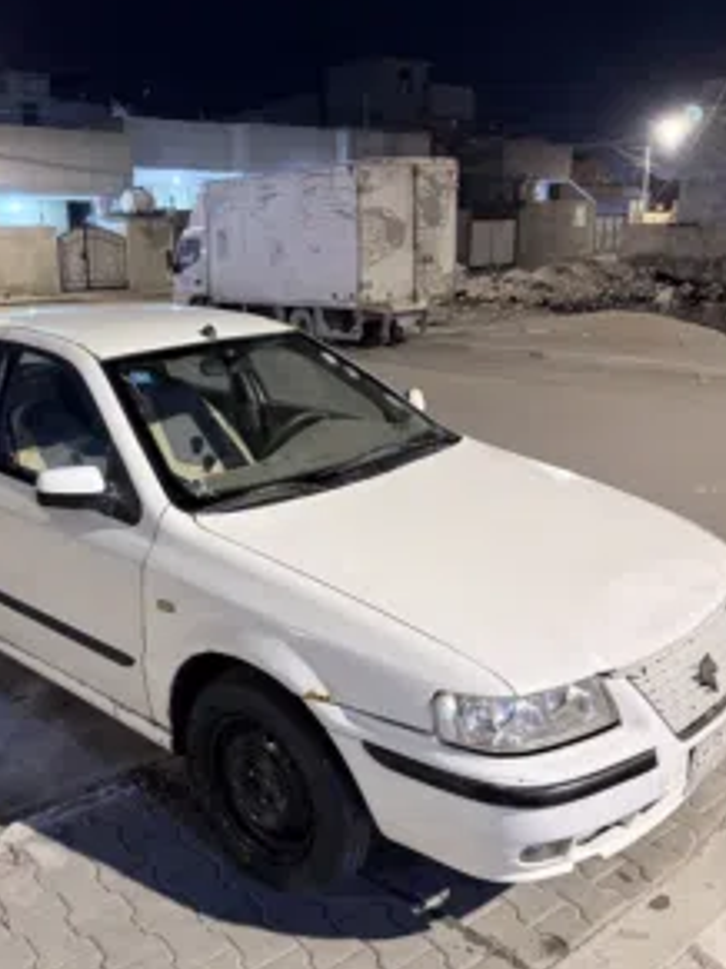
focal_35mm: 33
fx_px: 923
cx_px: 243
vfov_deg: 55.4
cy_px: 480
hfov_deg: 42.4
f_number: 1.78
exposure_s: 1/50
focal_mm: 6.76
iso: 800
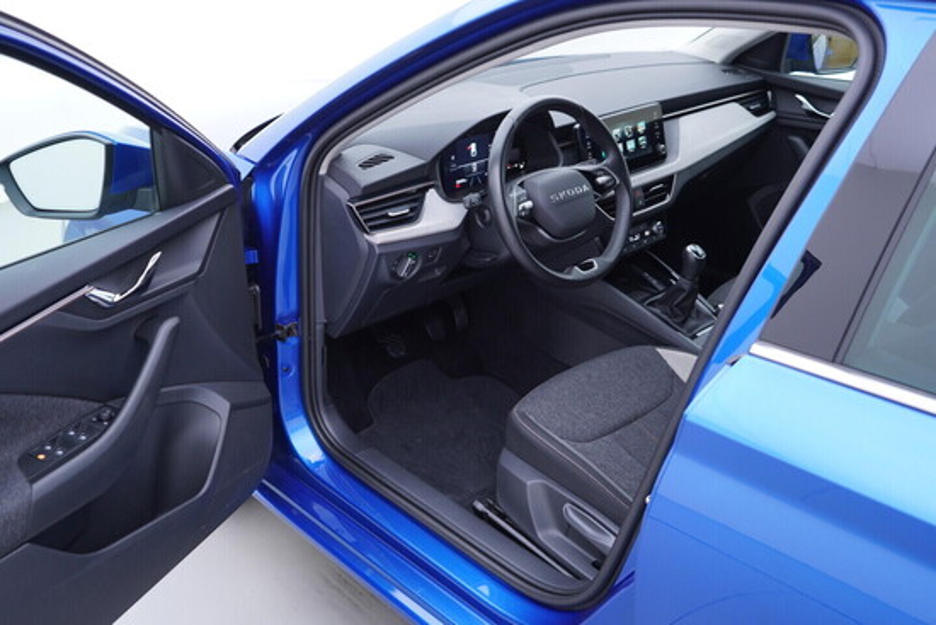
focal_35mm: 36
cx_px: 468
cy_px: 312
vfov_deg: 36.9
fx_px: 936
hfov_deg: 53.1
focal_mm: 24
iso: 160
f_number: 2.8
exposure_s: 1/40
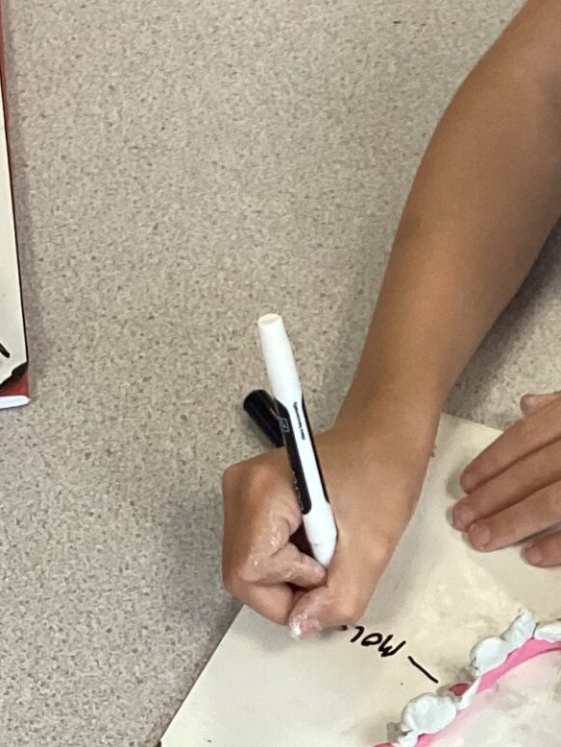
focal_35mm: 102
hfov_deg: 14.3
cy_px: 704
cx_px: 539
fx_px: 2203
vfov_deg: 18.9
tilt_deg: -58.0
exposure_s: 1/60
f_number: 2.4
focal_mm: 3.3
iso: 80
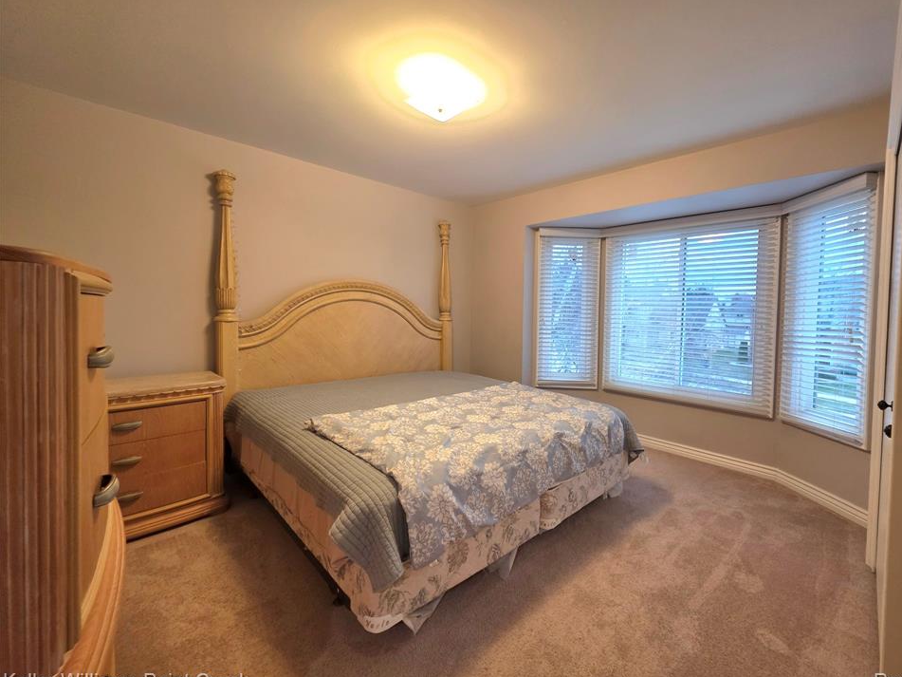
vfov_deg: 85.6
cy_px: 331
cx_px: 485
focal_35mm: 14
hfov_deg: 101.9
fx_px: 365
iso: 200
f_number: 1.9
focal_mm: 2.2
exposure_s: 1/60.2
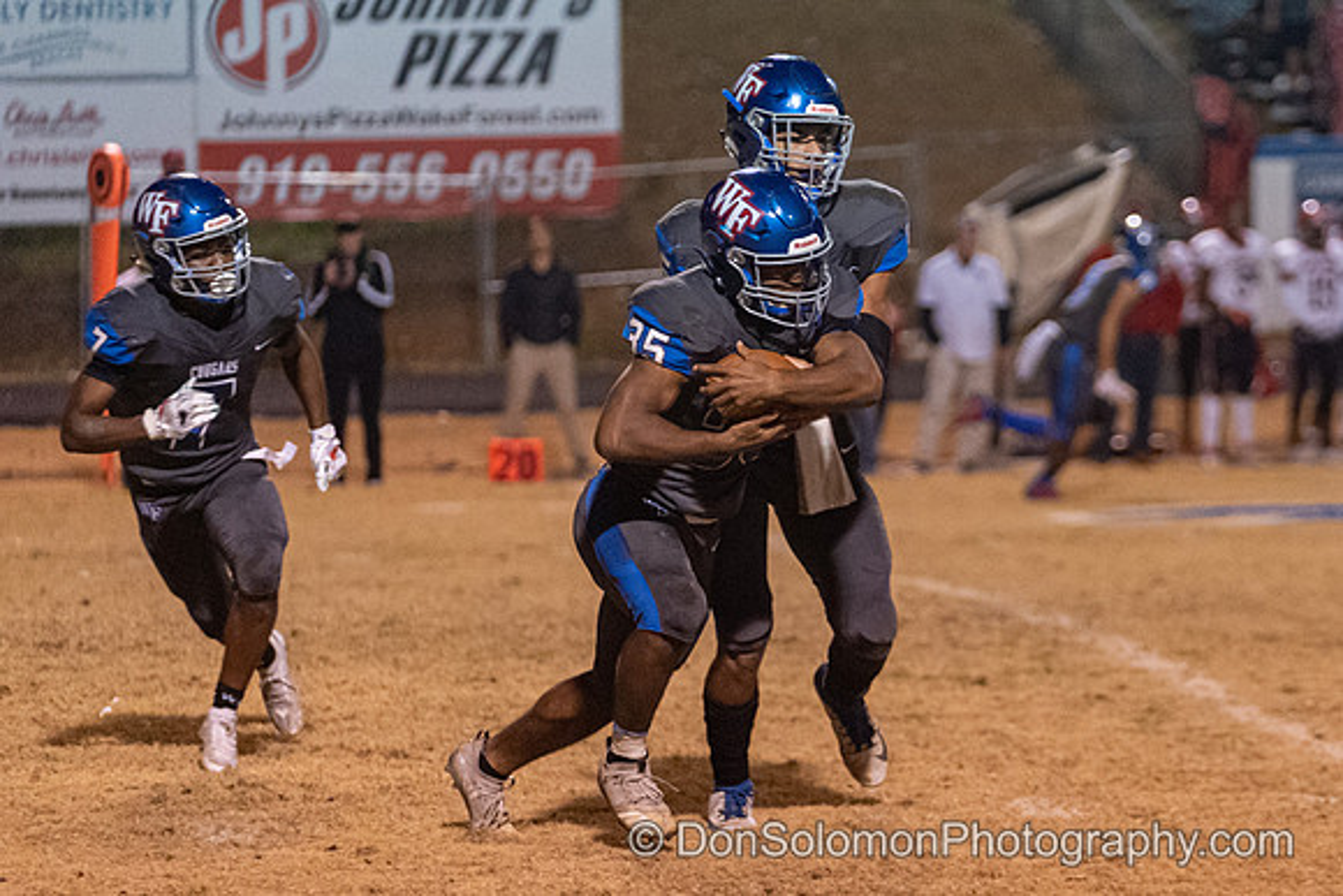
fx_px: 8011
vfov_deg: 6.4
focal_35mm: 215
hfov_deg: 9.6
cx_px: 954
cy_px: 435
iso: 8000
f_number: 2.8
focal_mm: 133
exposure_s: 1/800
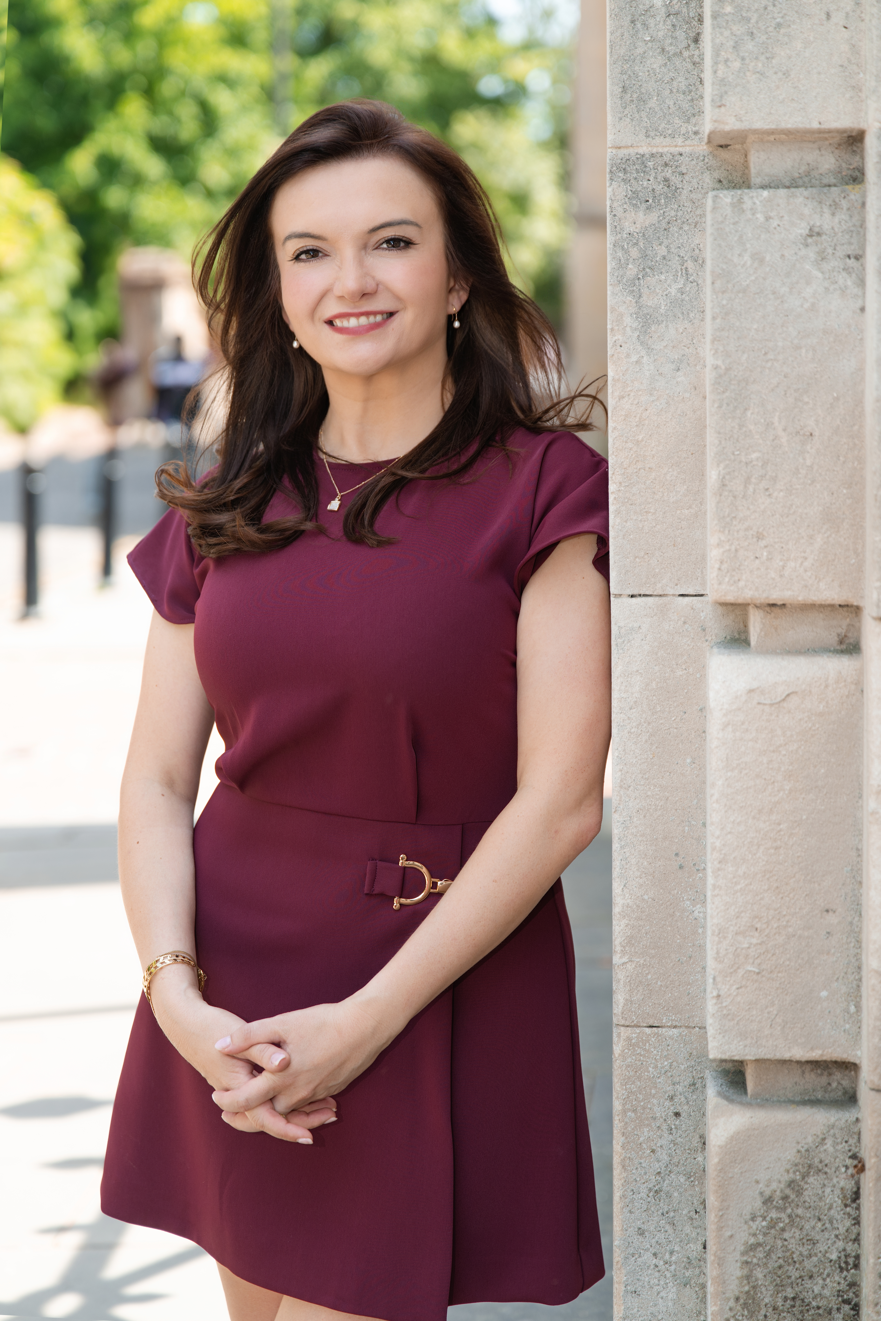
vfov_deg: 28.8
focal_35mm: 70
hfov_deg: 19.5
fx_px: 2569
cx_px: 440
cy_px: 660
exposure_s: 1/200
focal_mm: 70
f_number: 3.2
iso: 100
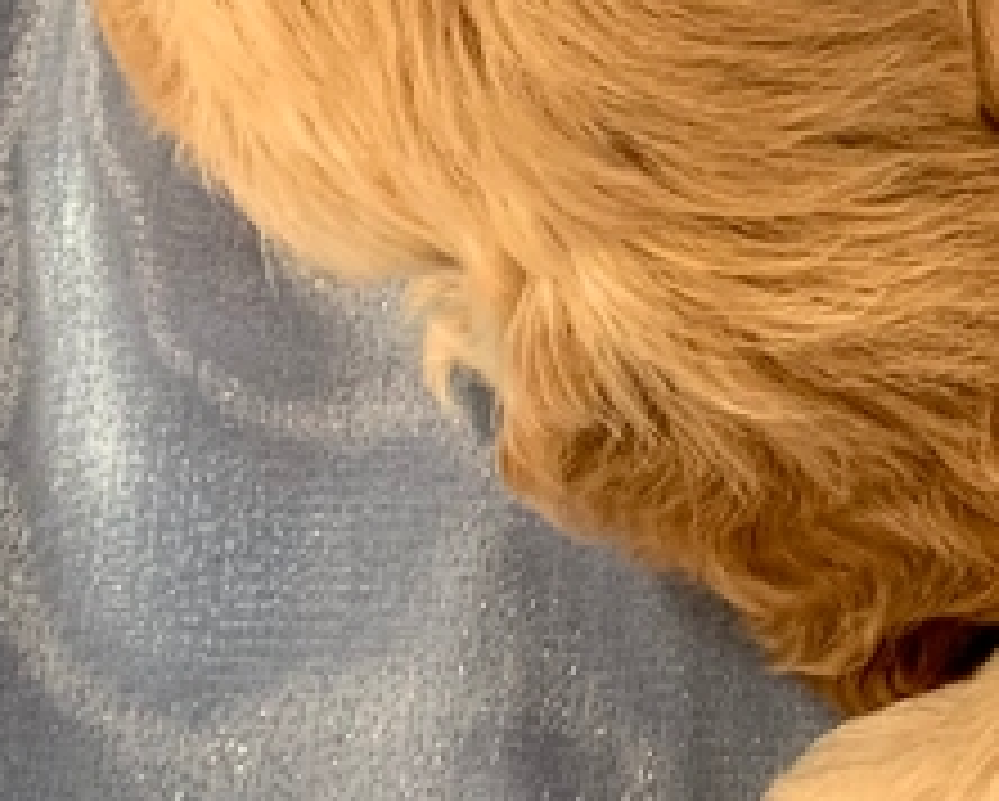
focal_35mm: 137
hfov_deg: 13.3
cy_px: -405
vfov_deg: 10.9
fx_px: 4054
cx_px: 1458
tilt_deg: -68.6
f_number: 1.8
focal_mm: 4.25
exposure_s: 1/120
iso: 64
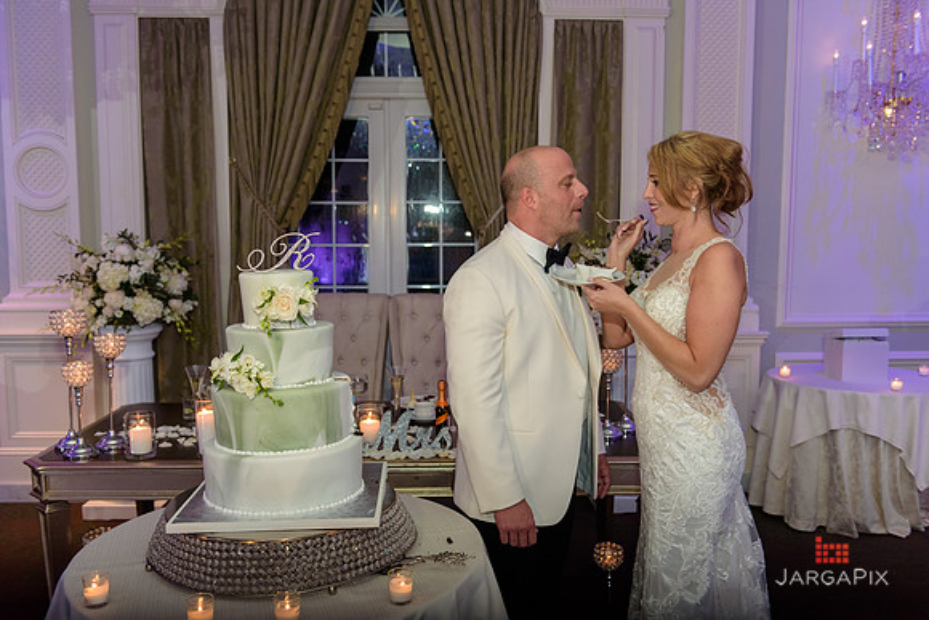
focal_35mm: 32
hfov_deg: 58.7
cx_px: 464
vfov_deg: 41.1
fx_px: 826
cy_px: 310
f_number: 3.2
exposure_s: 1/125
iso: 1600
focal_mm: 32
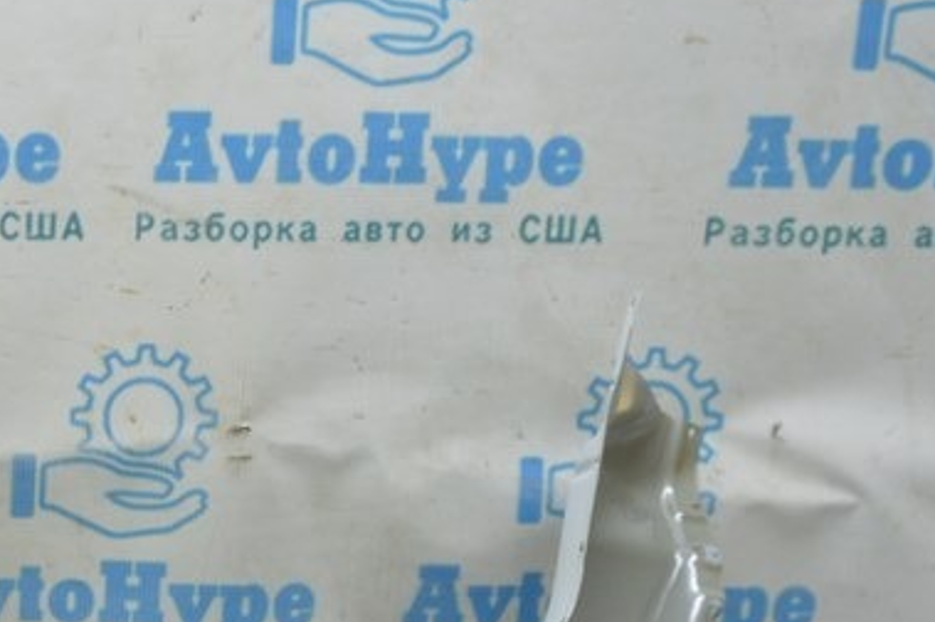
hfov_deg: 24.3
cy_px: 648
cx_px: -281
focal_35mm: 73
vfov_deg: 18.1
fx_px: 1894
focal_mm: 18
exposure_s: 1/20
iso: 400
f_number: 5.6
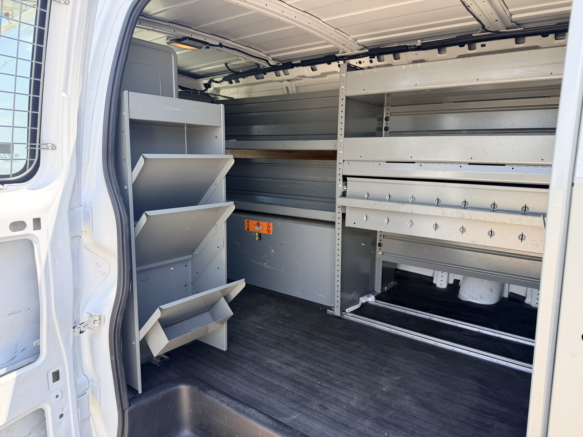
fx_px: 404
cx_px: 292
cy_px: 218
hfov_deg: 71.6
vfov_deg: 56.8
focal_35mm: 24
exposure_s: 1/598
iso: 100
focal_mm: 6.76
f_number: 1.78
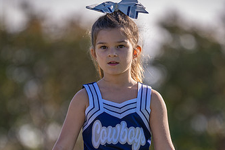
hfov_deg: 5.9
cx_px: 128
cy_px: 104
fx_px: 2175
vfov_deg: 3.9
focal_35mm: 348
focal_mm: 200
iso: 100
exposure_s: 1/1250
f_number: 2.8
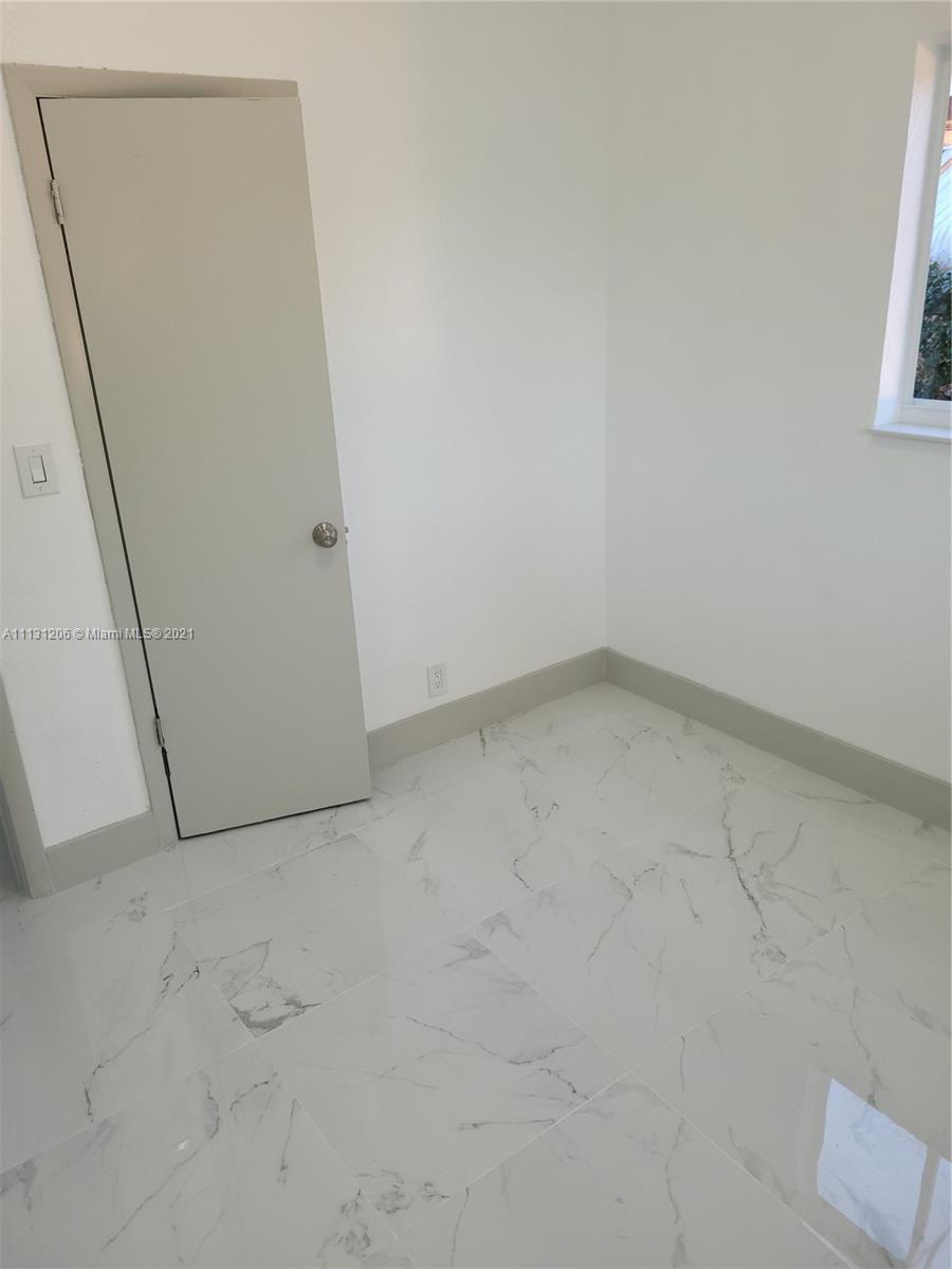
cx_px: 476
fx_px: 953
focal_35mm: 26
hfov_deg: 53.1
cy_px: 634
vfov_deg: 67.3
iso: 50
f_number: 1.8
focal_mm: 5.4
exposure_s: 1/60
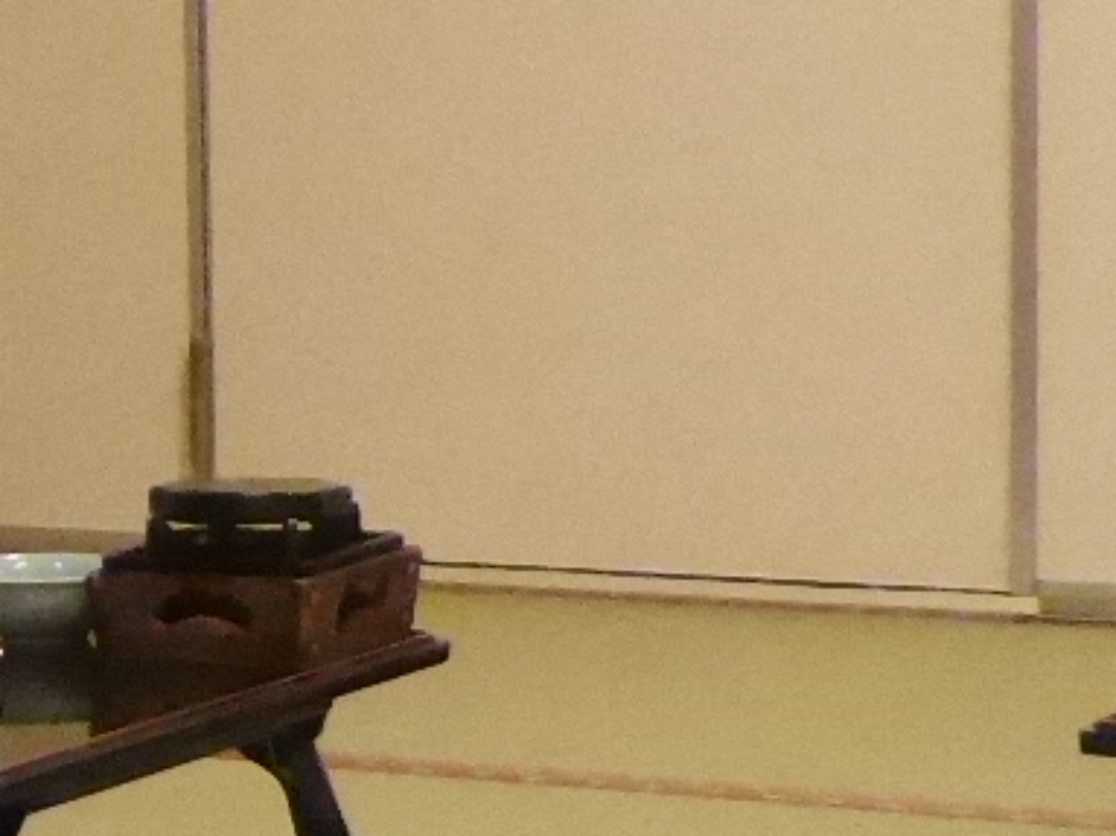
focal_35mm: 167
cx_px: -373
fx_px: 5382
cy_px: 638
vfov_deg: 8.9
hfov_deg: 11.5
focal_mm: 4.3
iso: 1600
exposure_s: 1/80
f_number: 3.3
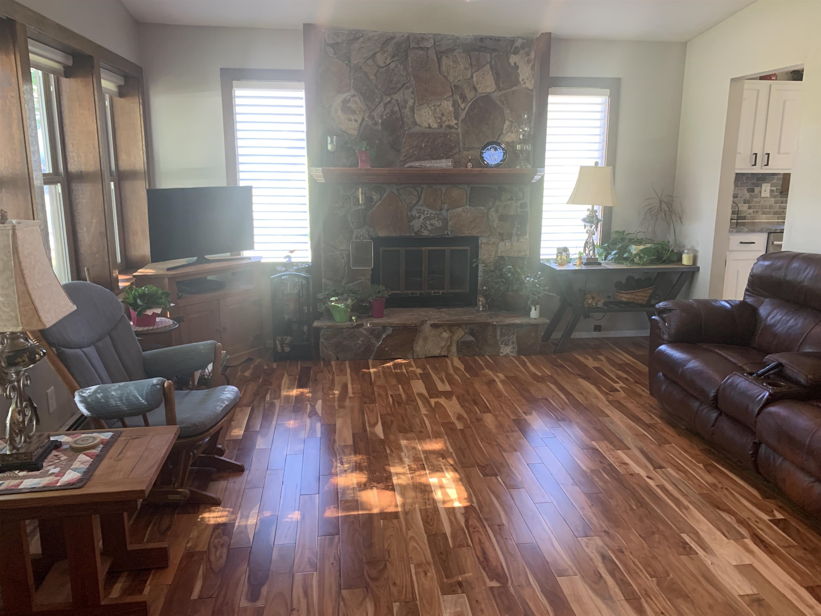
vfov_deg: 53.1
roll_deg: +0.2
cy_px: 308
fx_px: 617
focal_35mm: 26
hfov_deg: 67.3
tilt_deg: -11.1
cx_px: 410
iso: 250
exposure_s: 1/60
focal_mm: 4.25
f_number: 1.8
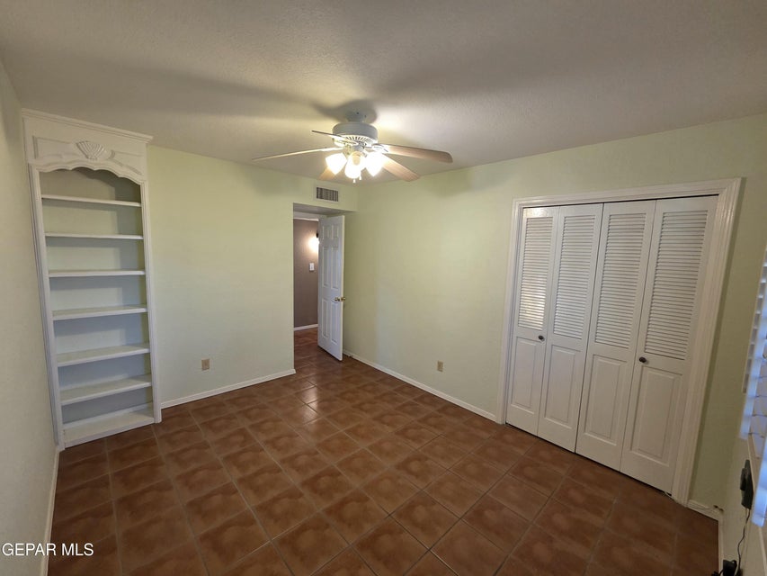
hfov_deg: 106.2
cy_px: 288
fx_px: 288
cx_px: 384
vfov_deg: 89.9
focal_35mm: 13
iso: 250
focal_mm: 2.2
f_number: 2.2
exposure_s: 1/60
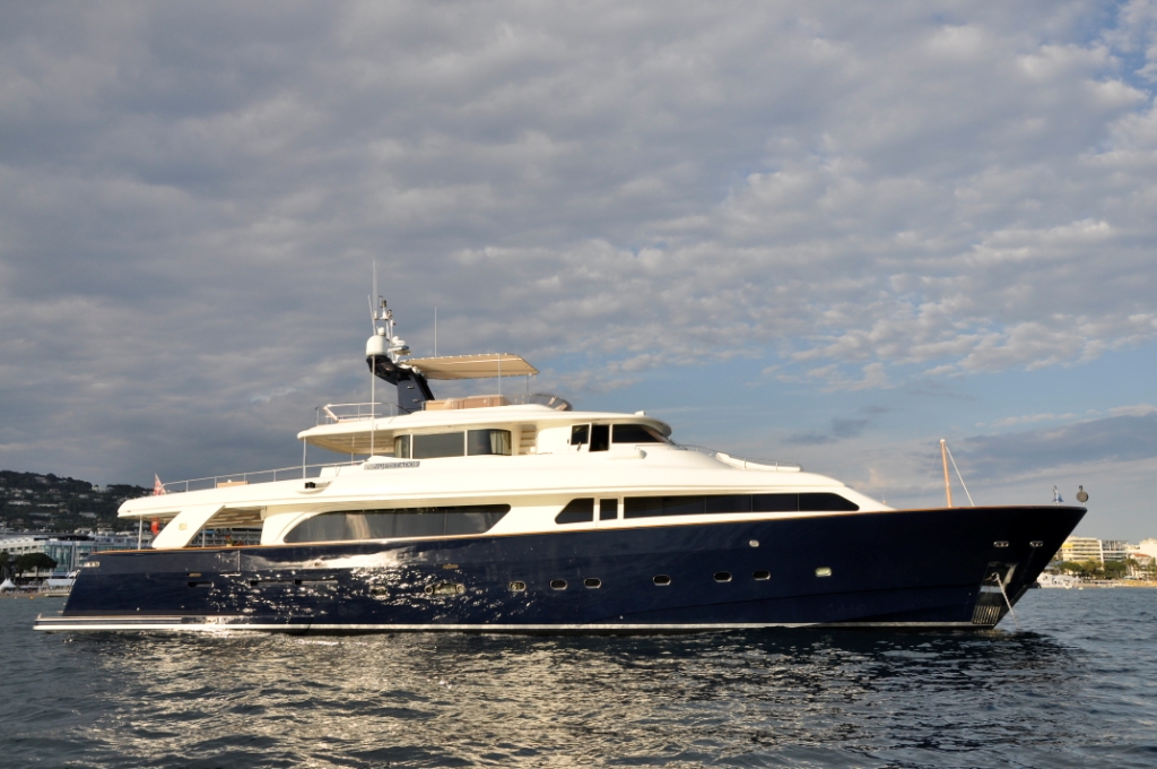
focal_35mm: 36
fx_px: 1156
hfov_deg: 53.2
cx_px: 578
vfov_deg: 36.8
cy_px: 384
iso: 200
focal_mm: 24
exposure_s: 1/640
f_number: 8
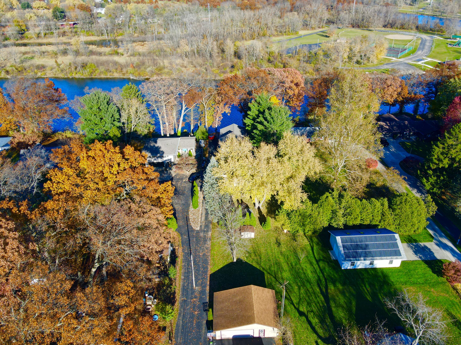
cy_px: 172
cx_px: 230
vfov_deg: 56.8
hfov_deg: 71.6
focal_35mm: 24
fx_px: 320
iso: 100
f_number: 2.8
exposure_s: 1/250
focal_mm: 4.5
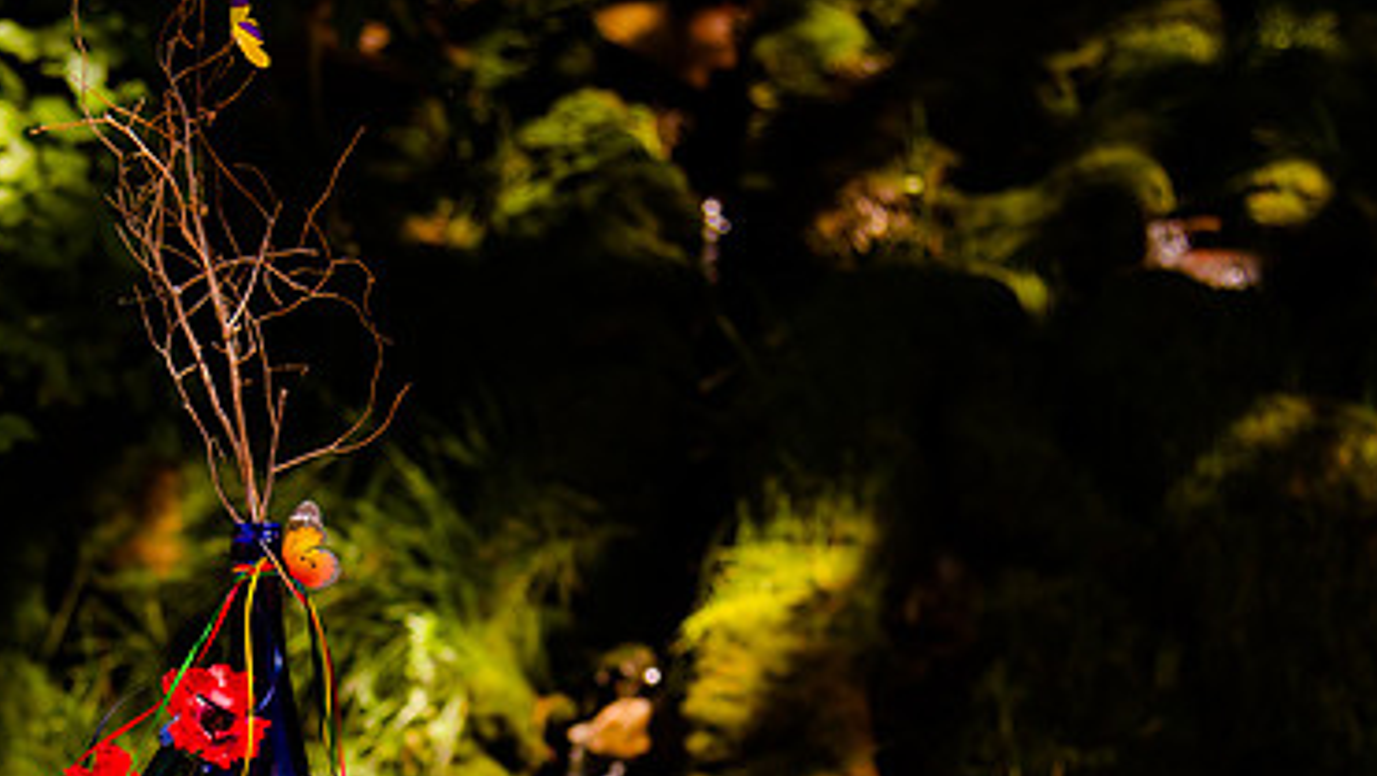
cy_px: 777
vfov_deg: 11.8
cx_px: 396
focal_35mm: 102
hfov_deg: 20.8
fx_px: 3726
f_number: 4
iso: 640
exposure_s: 1/2500
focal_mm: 50
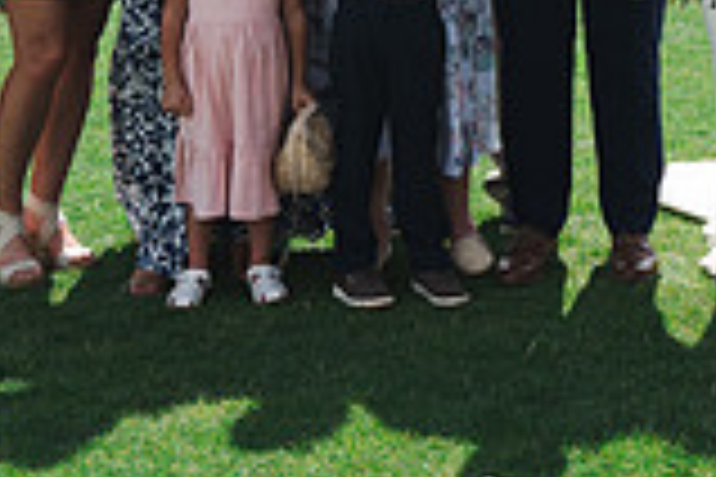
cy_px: -369
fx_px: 2247
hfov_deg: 17.4
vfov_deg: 11.3
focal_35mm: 113
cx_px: 820
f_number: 7.1
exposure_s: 1/400
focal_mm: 31
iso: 125
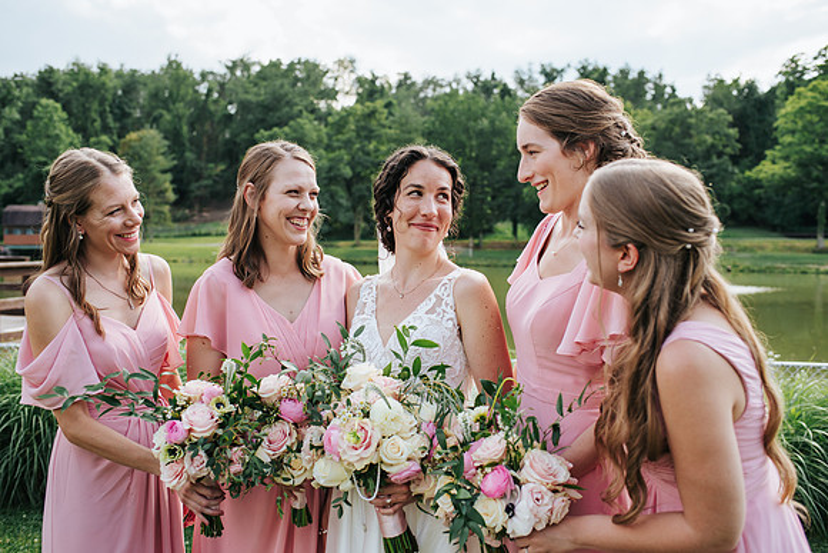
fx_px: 805
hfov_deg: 54.4
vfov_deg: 37.9
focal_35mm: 35
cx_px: 414
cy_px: 276
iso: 160
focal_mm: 35
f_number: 3.2
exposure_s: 1/640
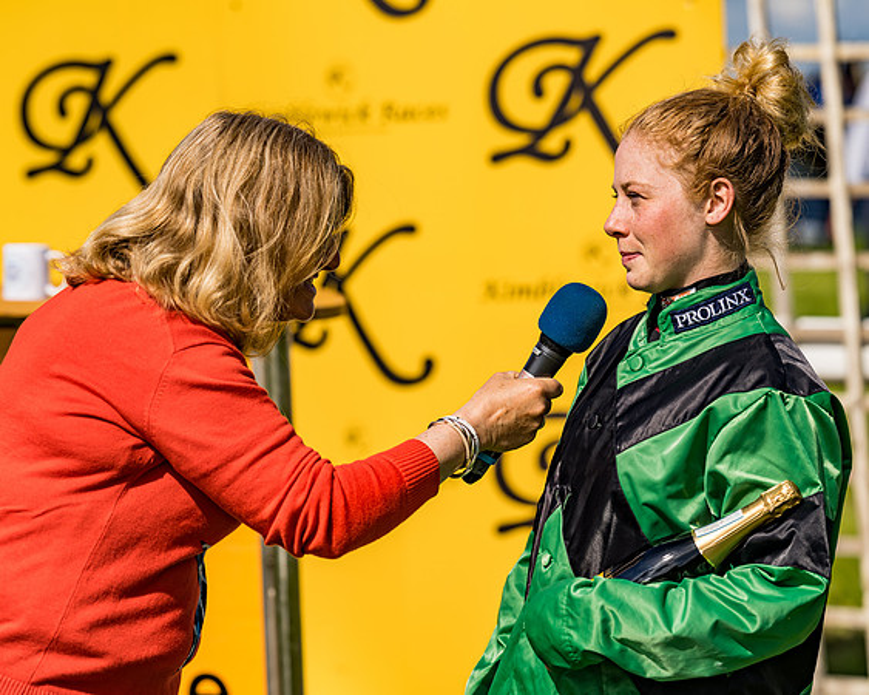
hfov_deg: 12.3
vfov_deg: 9.9
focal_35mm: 156
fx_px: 4020
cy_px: 348
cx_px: 460
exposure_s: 1/1600
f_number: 3.5
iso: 50
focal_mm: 135
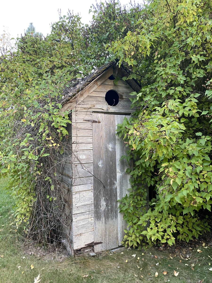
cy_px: 142
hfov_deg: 53.1
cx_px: 106
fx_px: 212
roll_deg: +1.4
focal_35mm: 26
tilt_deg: -1.6
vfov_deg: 67.3
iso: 125
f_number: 1.8
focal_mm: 4.25
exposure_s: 1/70
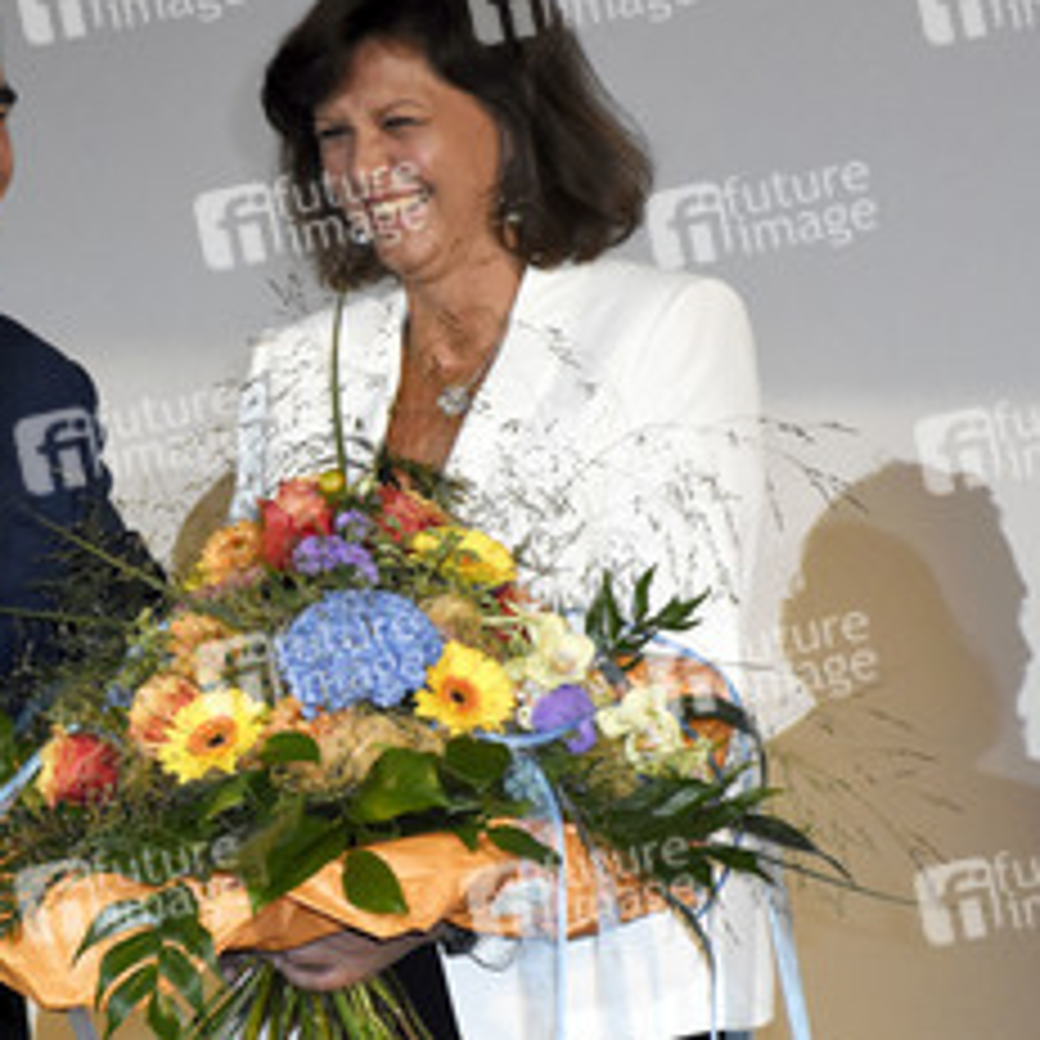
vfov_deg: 7.0
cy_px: 554
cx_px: 191
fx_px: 8464
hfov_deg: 7.0
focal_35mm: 249
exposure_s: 1/250
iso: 1600
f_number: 5.6
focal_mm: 100
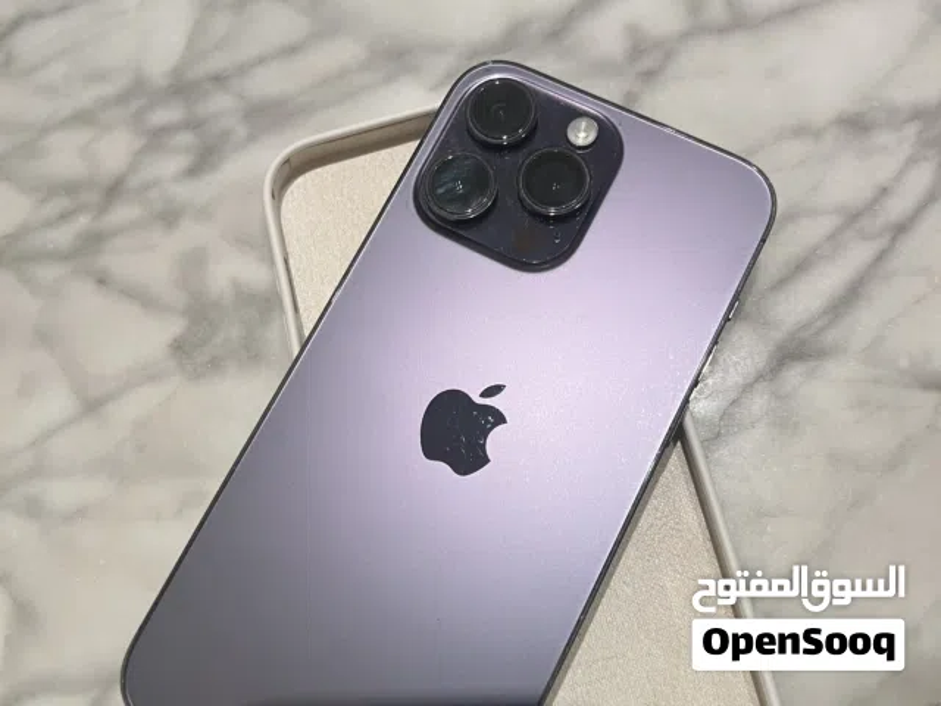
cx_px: 470
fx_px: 707
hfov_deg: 67.3
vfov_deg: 53.1
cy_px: 353
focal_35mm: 26
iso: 125
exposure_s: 1/50
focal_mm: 5.7
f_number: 1.5
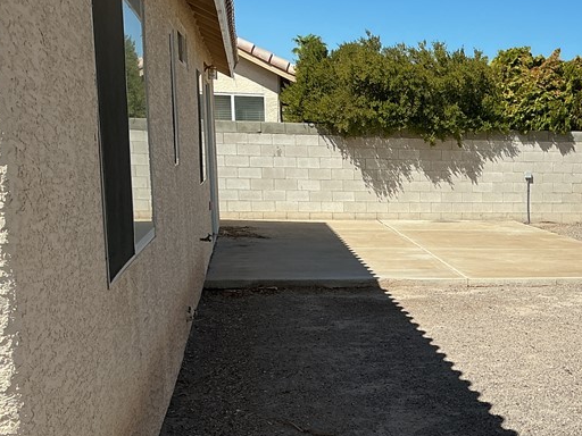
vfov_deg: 25.0
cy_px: 324
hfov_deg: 31.3
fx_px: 975
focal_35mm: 58
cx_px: 549
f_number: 1.8
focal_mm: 3
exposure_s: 1/2320
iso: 25
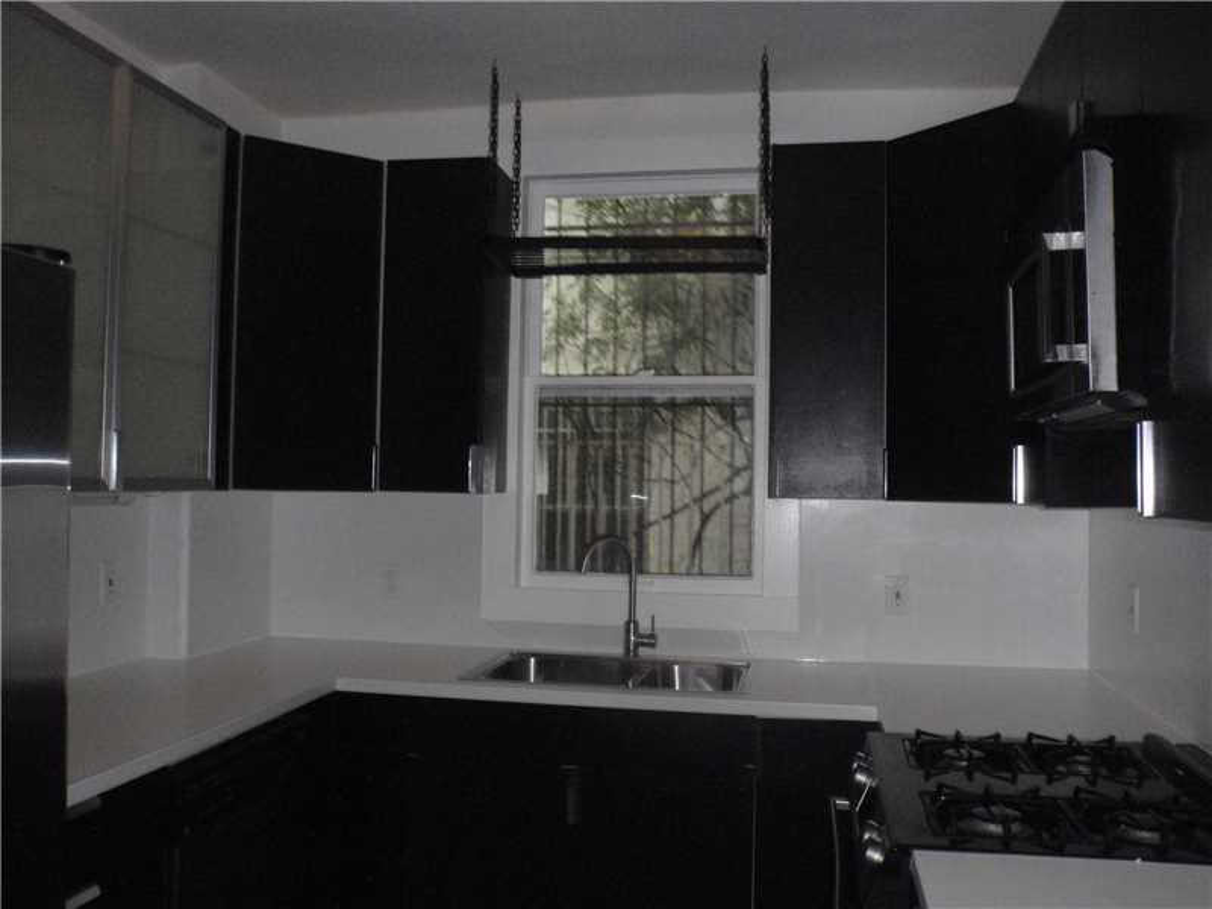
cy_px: 454
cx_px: 606
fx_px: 1190
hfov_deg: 54.0
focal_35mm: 34
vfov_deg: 41.8
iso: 640
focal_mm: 6.07
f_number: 9
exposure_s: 1/80
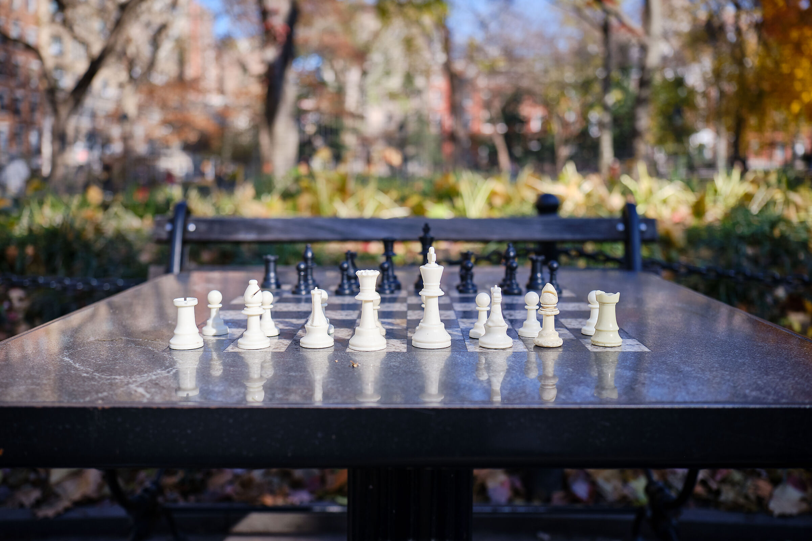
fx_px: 789
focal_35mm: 35
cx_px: 406
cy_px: 270
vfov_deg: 37.9
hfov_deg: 54.4
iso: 160
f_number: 2
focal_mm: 23
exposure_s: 1/1600
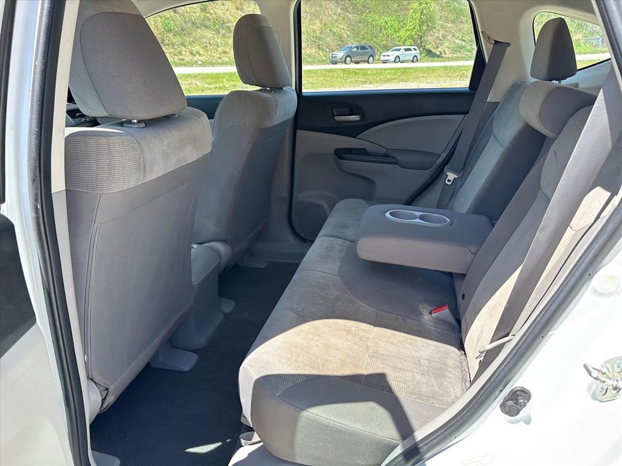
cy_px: 233
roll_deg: -3.0
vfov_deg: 53.1
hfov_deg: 67.3
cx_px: 311
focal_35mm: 26
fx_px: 467
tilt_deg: -17.6
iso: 64
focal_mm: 5.96
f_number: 1.6
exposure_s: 1/285
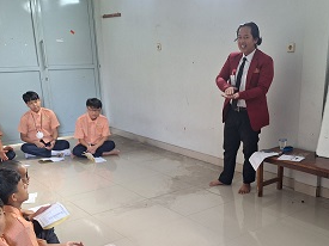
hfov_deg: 45.2
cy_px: 179
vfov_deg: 34.5
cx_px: 215
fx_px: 390
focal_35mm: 41
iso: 200
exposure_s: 1/33
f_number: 1.8
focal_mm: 5.54
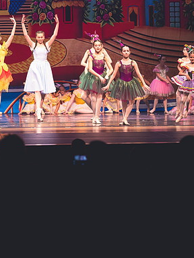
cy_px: 128
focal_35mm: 179
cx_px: 7
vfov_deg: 11.0
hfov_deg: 8.3
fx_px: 1335
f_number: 2.8
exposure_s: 1/250
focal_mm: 82
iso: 1250
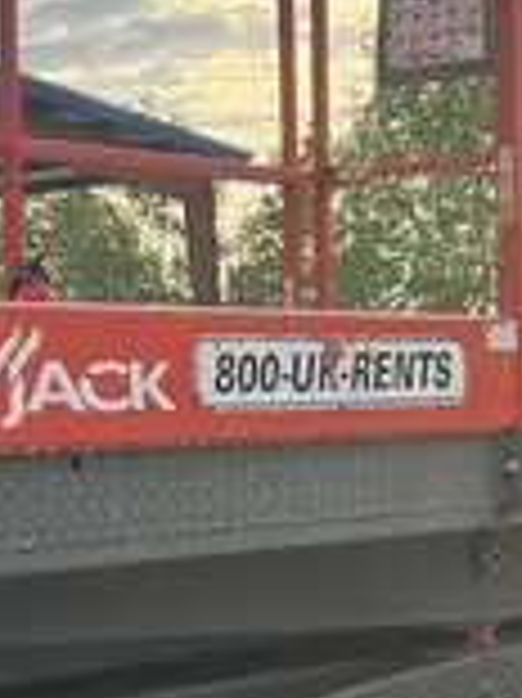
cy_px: 691
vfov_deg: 15.7
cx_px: 81
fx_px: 2476
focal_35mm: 123
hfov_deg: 12.0
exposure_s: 1/742
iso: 50
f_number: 1.6
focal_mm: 5.1
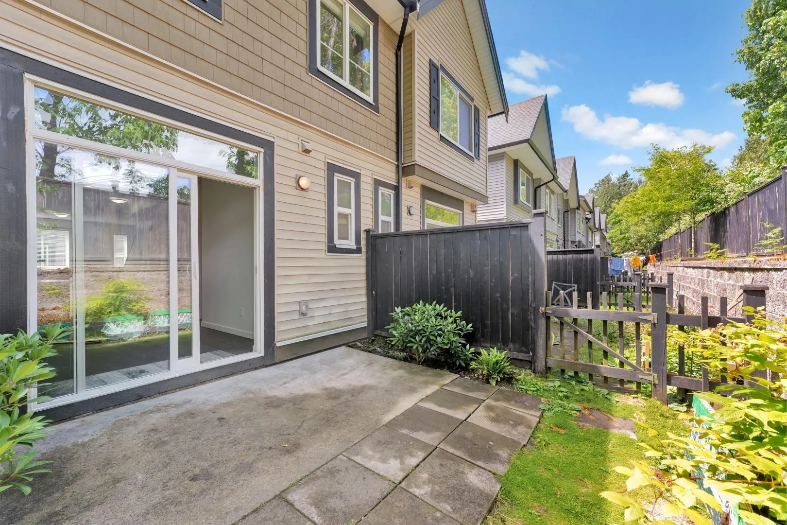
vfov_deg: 81.2
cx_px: 394
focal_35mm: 14
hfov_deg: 104.3
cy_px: 262
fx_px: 306
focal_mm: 14
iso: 400
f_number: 8
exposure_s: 1/125
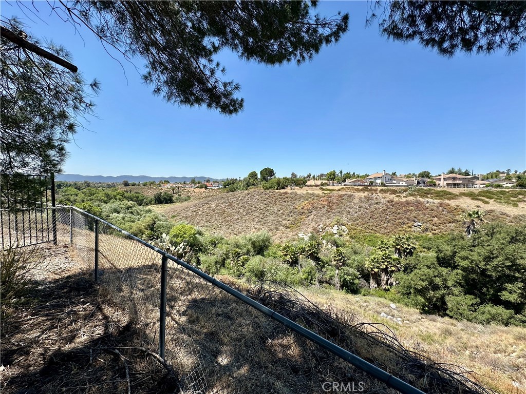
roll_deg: -4.1
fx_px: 213
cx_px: 263
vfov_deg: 85.7
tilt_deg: -2.9
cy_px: 197
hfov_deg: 102.1
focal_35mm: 14
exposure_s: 1/1473
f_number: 2.2
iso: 50
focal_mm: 2.22
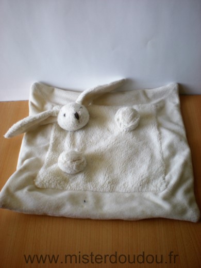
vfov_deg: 49.0
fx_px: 294
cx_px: 100
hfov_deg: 37.7
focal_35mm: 38
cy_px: 134
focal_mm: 6.3
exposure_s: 1/59.7
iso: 85
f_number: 3.1
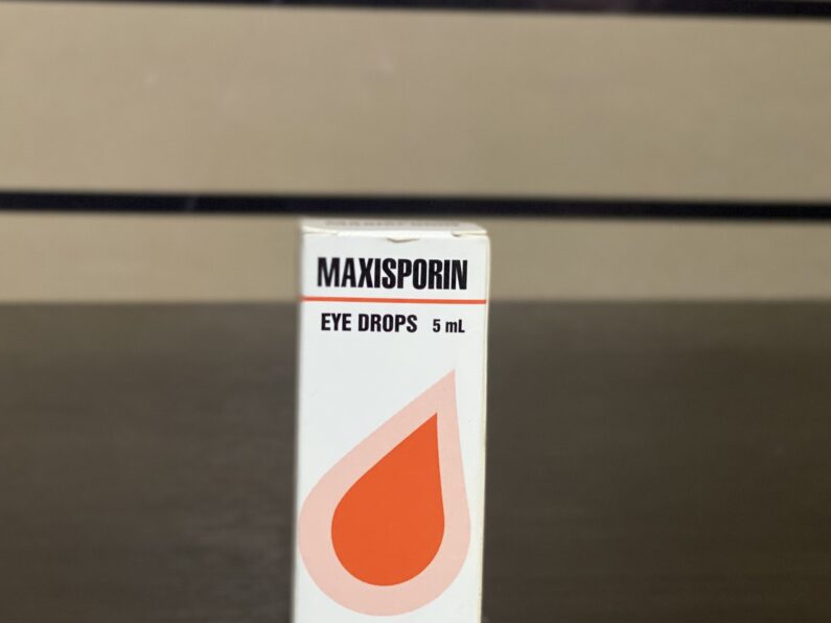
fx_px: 1608
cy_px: 399
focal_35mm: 67
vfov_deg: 21.9
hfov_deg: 29.0
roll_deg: +0.0
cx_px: 410
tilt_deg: -10.9
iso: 320
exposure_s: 1/33
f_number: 2
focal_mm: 6
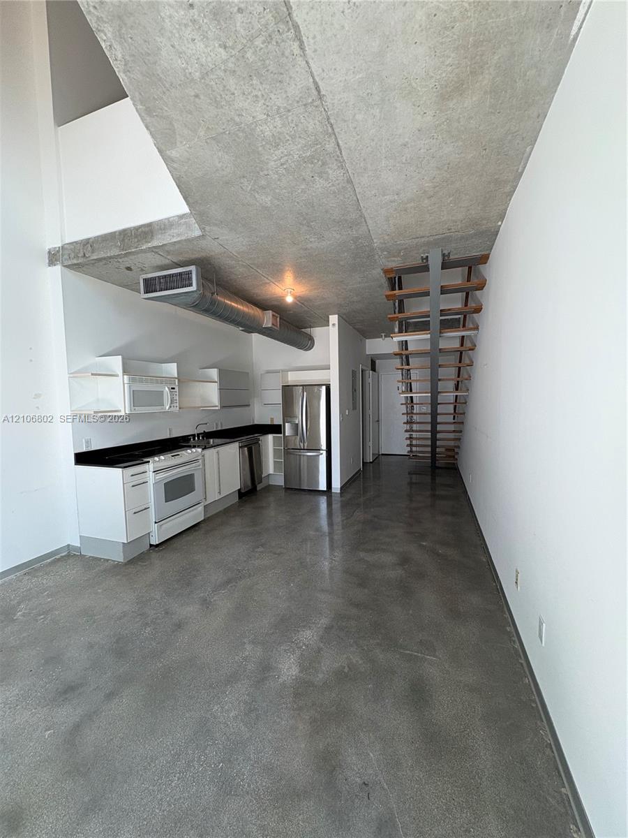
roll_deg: +1.5
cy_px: 419
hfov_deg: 85.7
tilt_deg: -3.3
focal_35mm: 14
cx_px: 314
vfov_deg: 102.1
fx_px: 339
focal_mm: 2.22
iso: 160
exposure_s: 1/120
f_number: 2.2
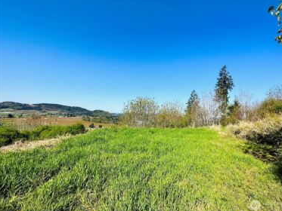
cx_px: 148
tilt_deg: +7.0
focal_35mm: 15
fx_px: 122
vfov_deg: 81.7
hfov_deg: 98.1
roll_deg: -3.3
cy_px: 99
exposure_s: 1/2304
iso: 50
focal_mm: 2.22
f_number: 2.2
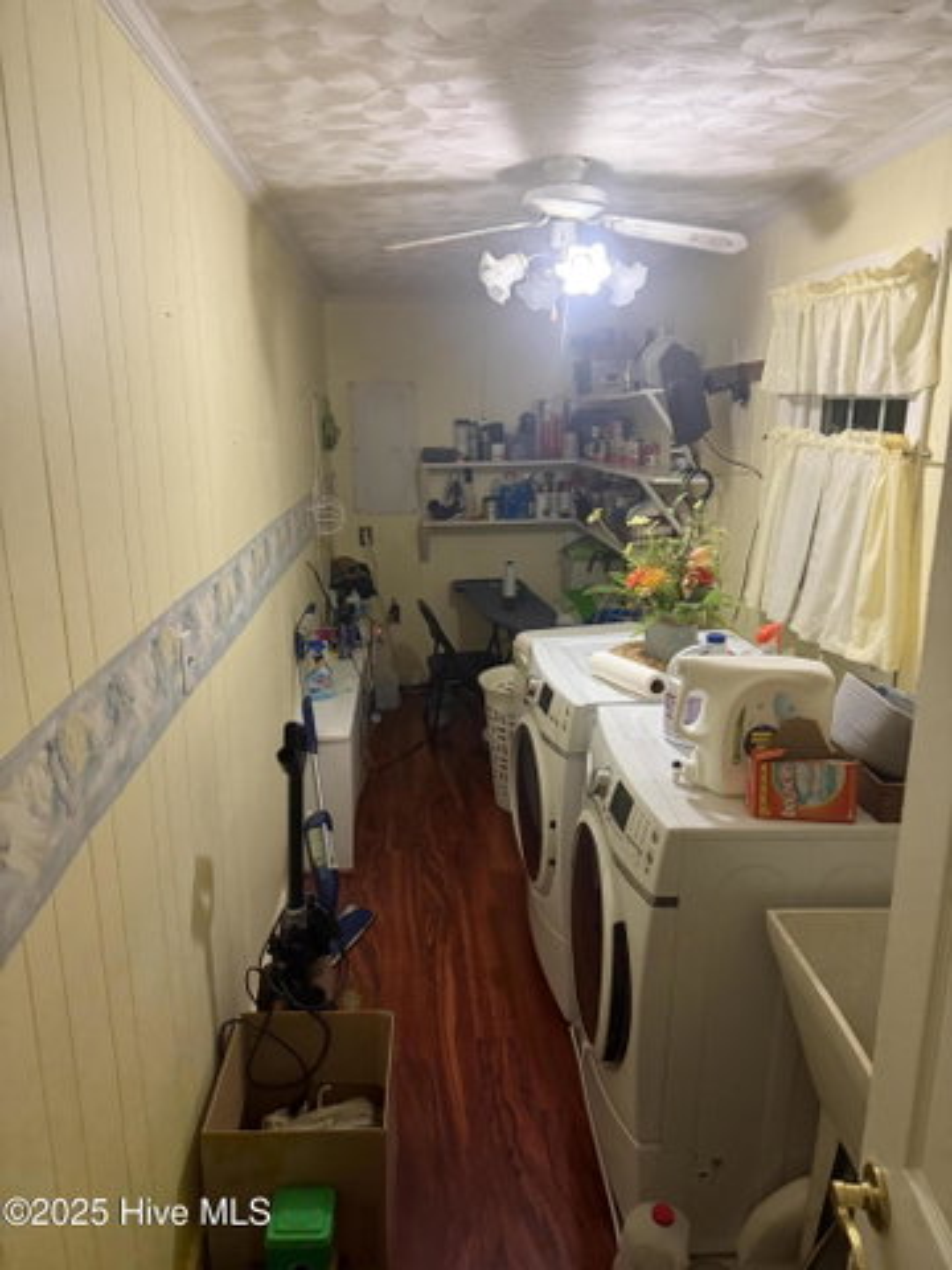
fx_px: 880
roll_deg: -0.2
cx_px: 476
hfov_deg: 56.8
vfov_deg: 71.6
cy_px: 635
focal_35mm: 24
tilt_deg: -15.0
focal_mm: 6.76
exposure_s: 1/40
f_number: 1.78
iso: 640
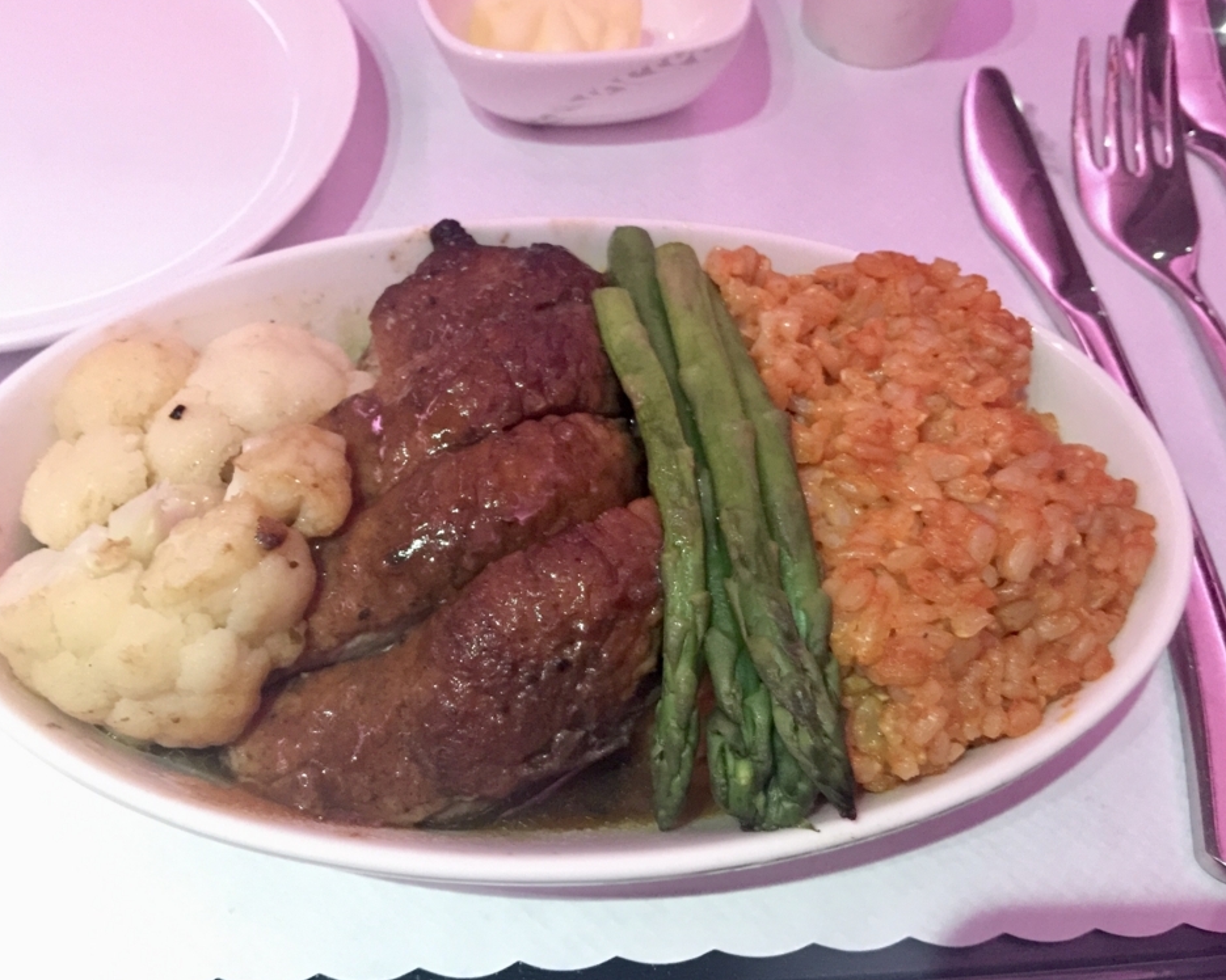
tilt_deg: -52.3
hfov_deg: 57.1
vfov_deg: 47.1
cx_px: 570
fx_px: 1125
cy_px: 486
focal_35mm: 31
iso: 250
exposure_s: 1/4
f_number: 2.2
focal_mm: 4.15
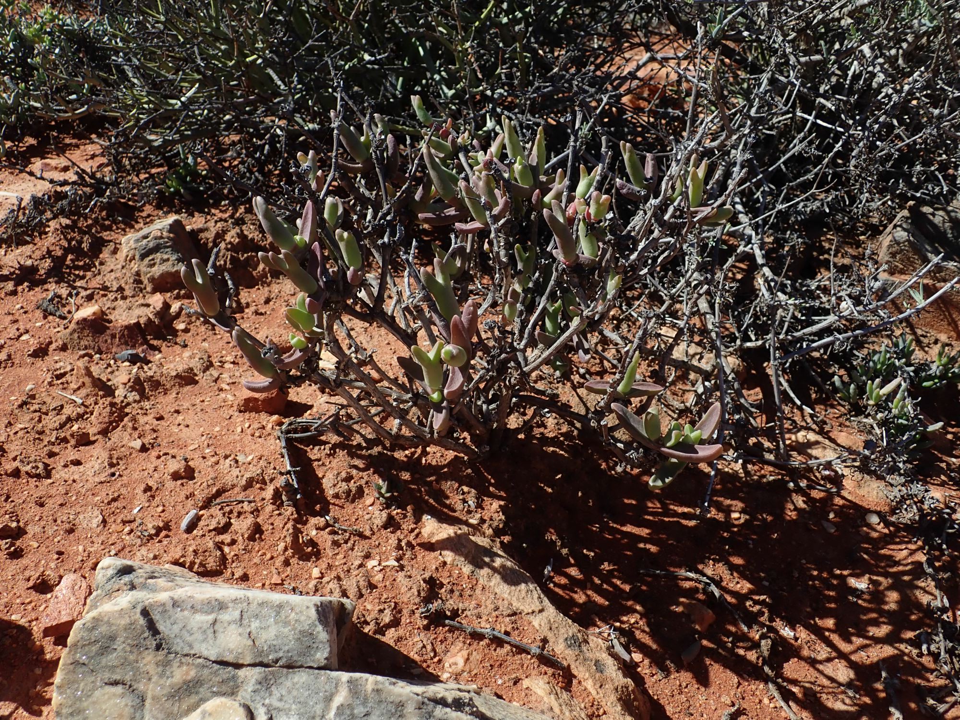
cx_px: 480
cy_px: 360
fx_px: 832
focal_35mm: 30
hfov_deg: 60.0
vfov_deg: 46.8
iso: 100
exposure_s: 1/125
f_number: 9
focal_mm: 5.5
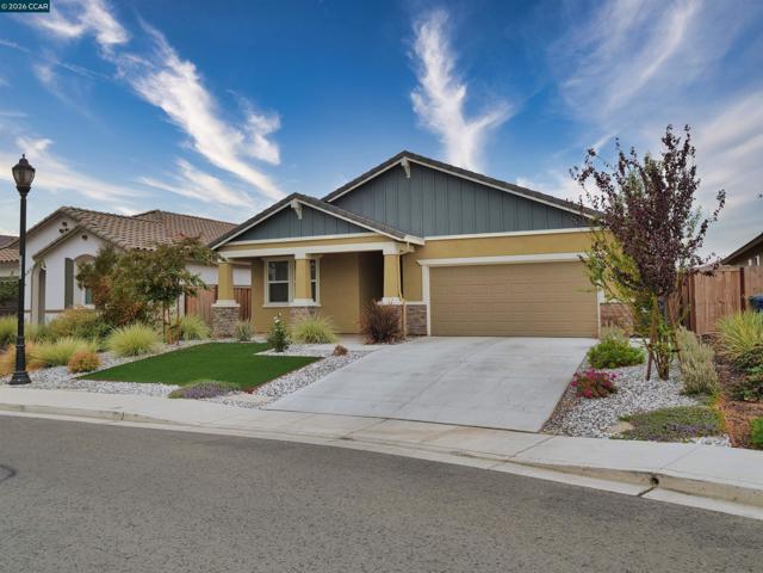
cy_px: 286
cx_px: 382
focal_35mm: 28
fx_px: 617
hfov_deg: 63.4
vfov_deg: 49.7
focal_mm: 14
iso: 250
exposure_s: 1/320
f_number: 6.3
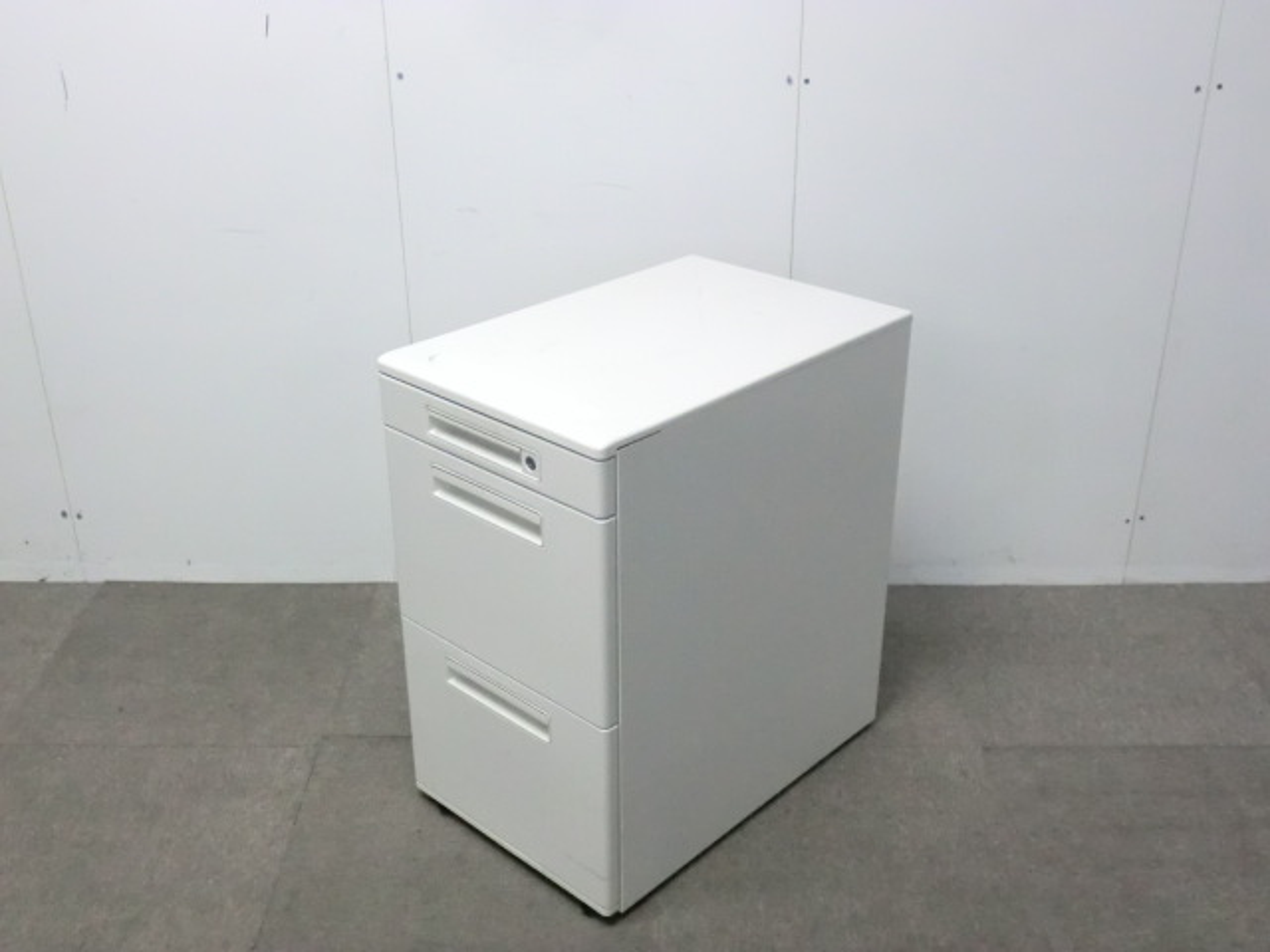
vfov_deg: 37.7
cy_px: 476
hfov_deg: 49.0
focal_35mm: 38
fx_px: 1394
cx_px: 635
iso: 800
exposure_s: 1/50
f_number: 3.9
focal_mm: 6.9
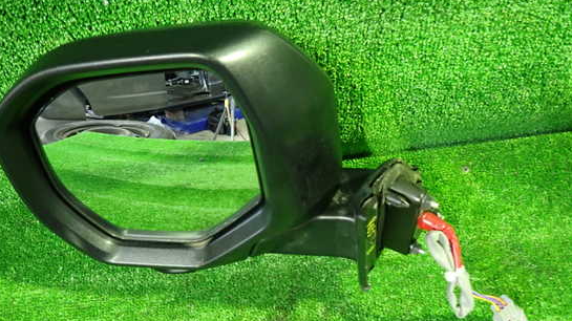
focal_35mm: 30
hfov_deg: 64.2
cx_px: 262
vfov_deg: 38.9
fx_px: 455
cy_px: 165
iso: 800
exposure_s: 1/20
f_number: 2
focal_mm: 4.5
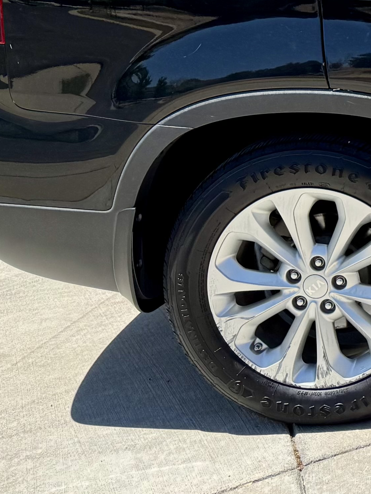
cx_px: 867
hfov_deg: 12.7
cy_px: -61
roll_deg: -1.4
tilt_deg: -7.7
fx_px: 1314
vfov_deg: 20.3
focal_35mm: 92
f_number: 1.78
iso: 80
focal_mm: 6.76
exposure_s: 1/2959
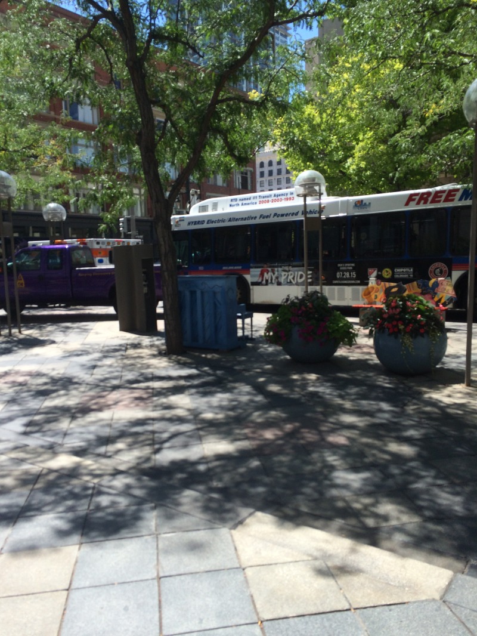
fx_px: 533
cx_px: 238
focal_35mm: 29
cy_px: 318
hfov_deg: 48.2
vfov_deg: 61.6
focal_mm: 4.15
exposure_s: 1/1466
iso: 32
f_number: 2.2
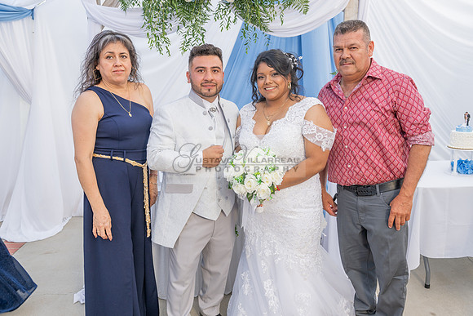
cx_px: 236
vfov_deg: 42.3
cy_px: 158
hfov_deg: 60.3
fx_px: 407
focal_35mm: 31
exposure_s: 1/125
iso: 200
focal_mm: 31
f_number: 5.6
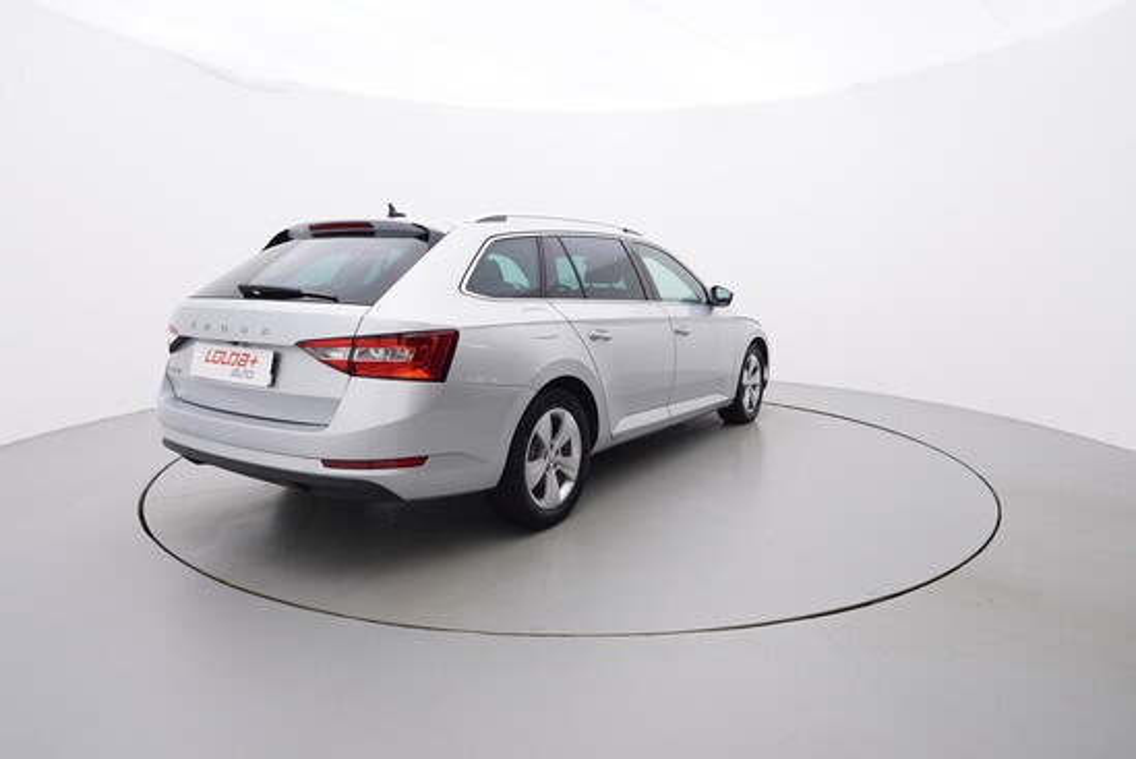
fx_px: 711
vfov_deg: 56.2
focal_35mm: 22
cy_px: 380
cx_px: 568
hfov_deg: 77.3
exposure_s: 1/80
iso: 200
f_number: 5
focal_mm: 15
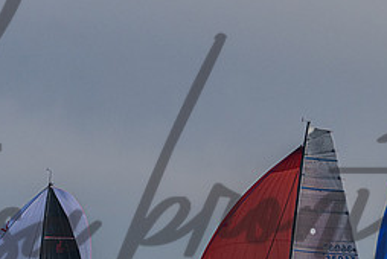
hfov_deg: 7.1
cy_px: 155
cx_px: 288
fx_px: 3110
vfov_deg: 4.8
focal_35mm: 289
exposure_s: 1/6400
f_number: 6.3
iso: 320
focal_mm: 100
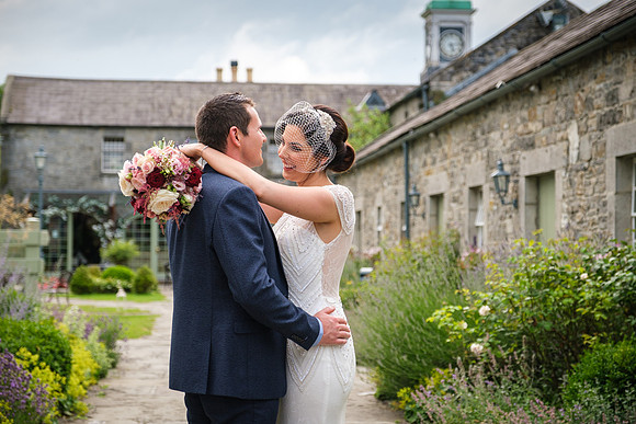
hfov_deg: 24.3
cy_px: 212
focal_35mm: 84
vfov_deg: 16.3
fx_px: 1480
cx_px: 318
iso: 400
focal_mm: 55
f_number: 3.2
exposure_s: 1/2000
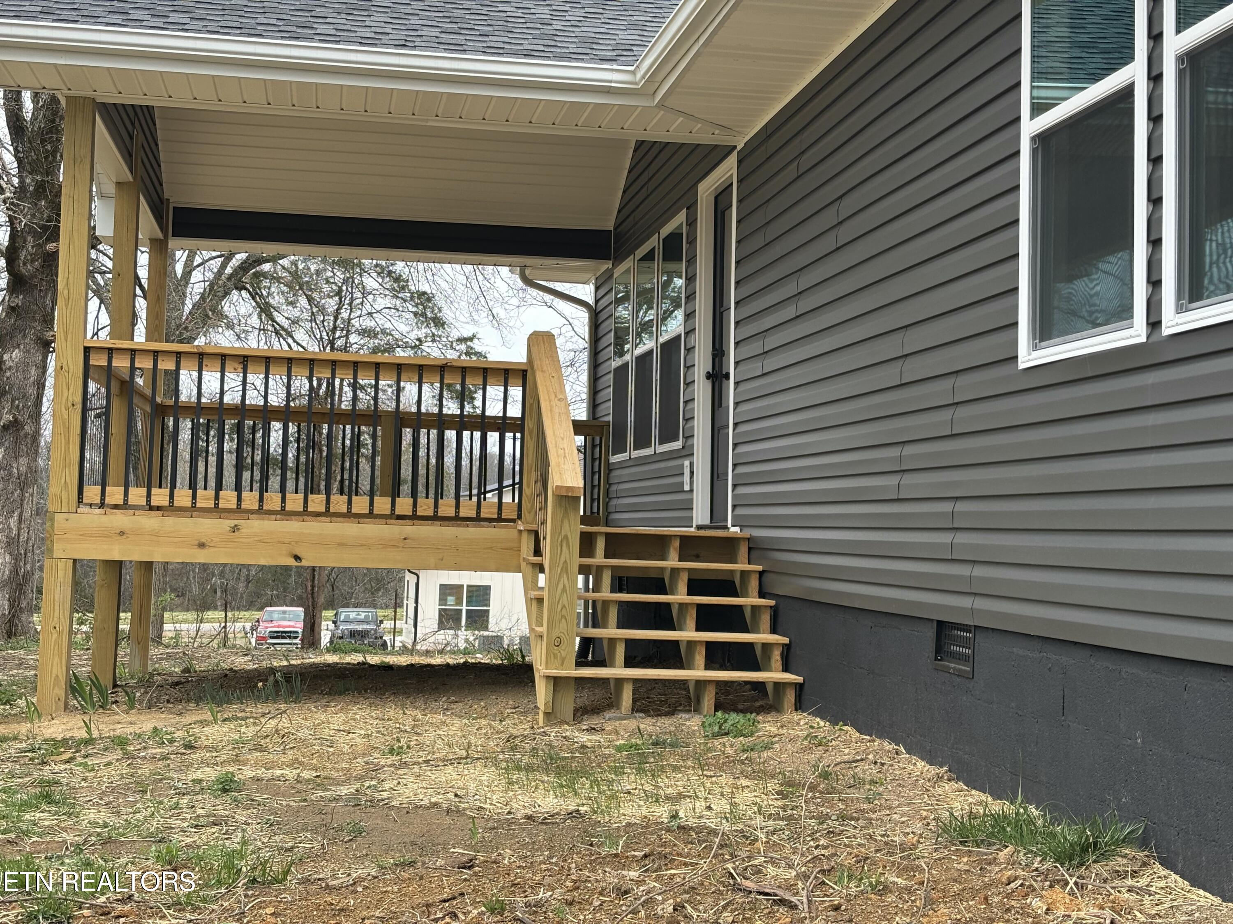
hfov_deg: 36.8
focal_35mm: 52
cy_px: 462
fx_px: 1852
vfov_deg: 28.0
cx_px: 616
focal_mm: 5.96
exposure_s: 1/330
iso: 32
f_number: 1.6
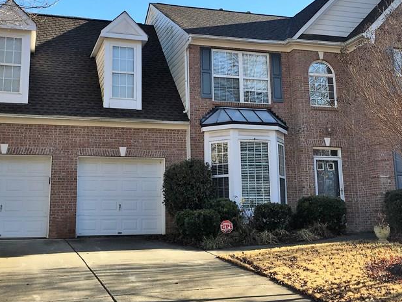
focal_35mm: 48
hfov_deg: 39.7
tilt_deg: +13.5
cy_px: 108
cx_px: 194
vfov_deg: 30.1
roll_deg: +0.7
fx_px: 557
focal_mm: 4.15
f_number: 2.2
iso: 25
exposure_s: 1/596
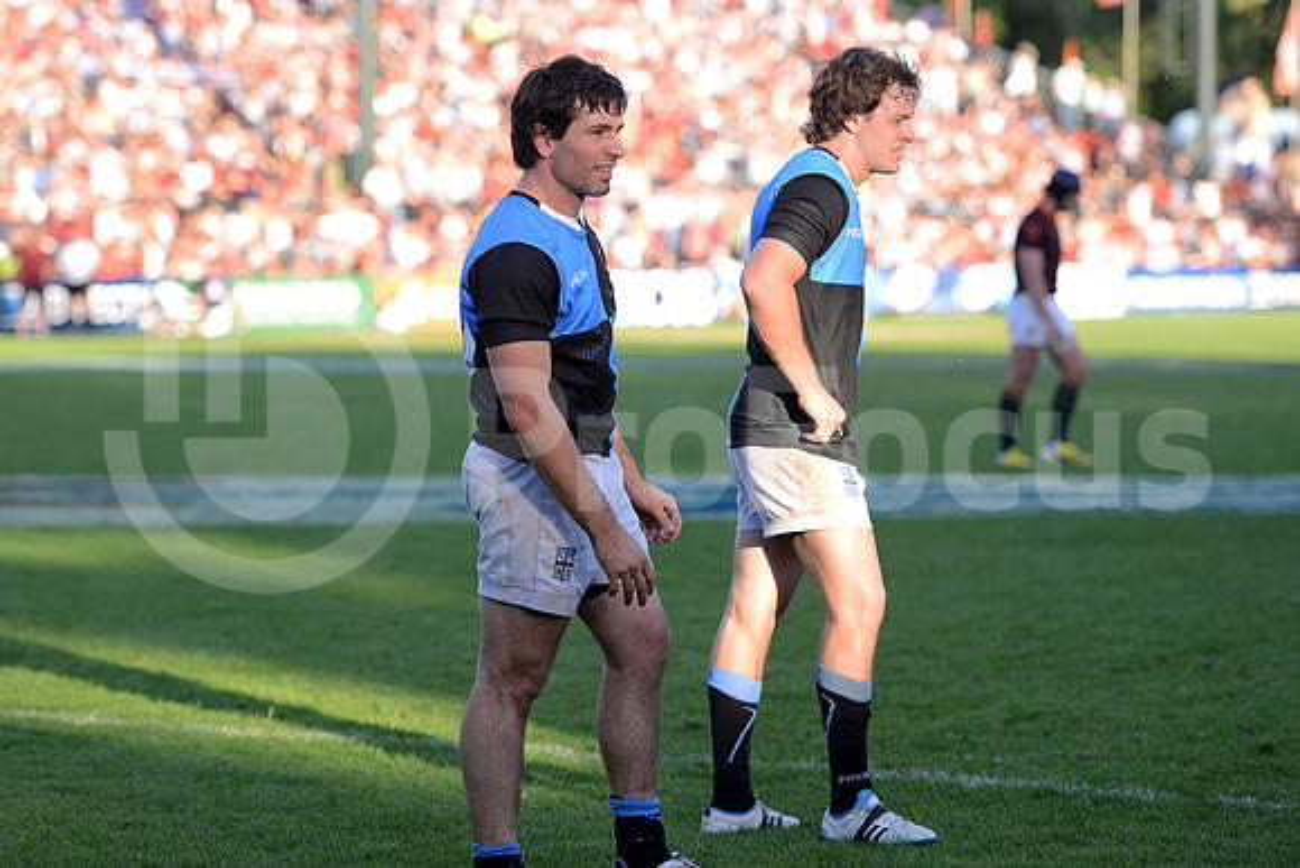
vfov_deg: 11.8
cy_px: 434
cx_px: 650
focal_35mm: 116
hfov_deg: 17.6
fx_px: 4190
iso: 500
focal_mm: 116
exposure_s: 1/1000
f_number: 2.8
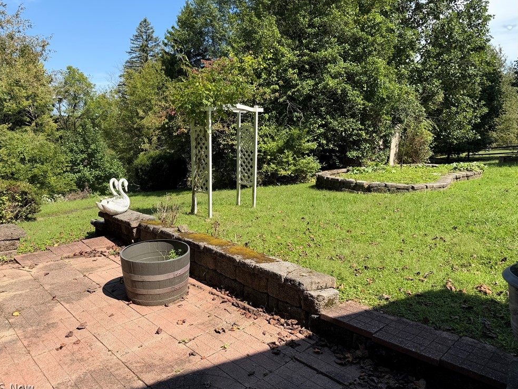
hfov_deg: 69.4
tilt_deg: -10.4
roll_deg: +0.5
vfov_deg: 54.9
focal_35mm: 25
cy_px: 194
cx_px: 249
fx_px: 374
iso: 80
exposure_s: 1/2299
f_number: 1.78
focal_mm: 6.76
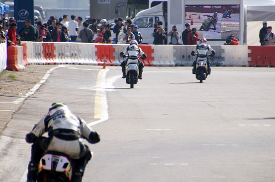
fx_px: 4638
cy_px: 98
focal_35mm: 608
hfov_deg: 3.4
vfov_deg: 2.3
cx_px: 157
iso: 400
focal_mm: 280
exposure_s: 1/1600
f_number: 6.3
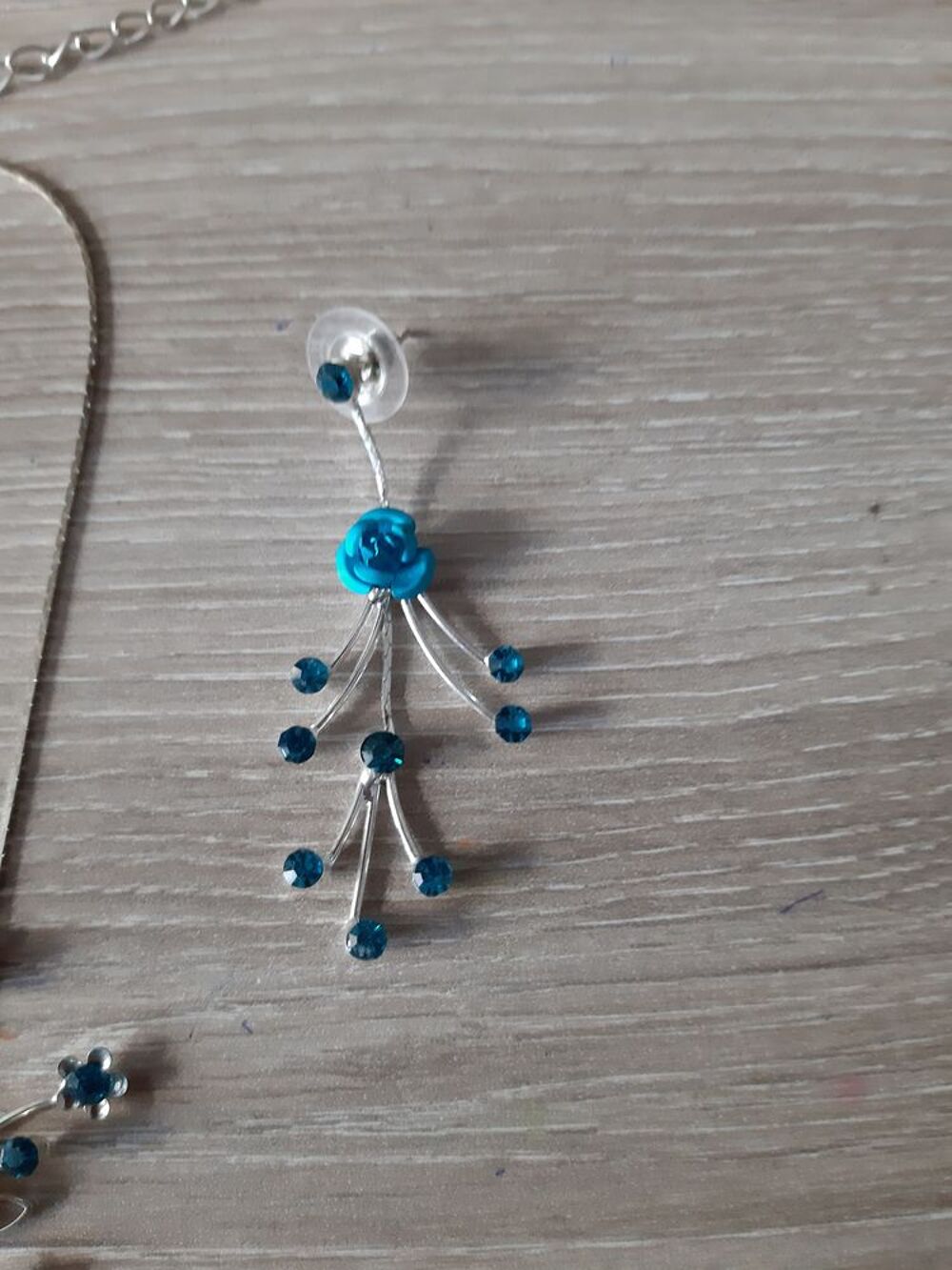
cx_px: 476
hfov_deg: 51.4
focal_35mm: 27
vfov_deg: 65.3
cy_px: 635
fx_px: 990
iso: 400
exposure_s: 1/33
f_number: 1.7
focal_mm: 3.93
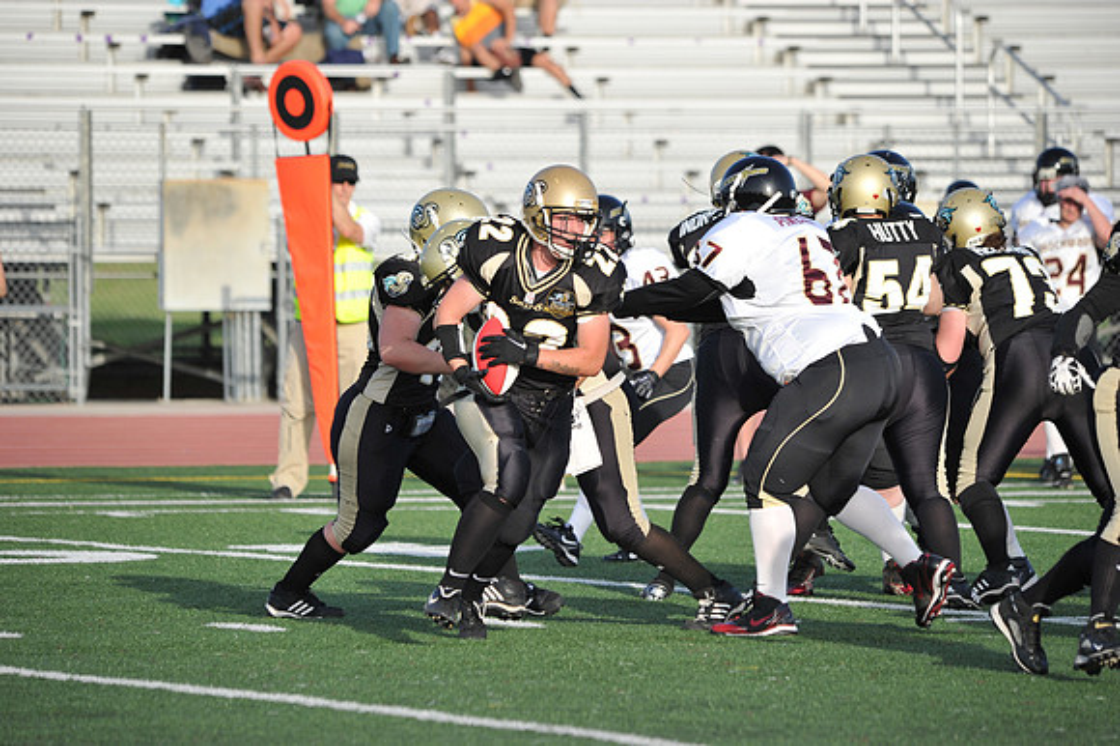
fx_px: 11815
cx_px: 560
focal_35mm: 380
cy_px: 373
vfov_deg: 3.6
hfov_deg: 5.4
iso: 560
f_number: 7.1
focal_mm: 380
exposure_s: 1/1000
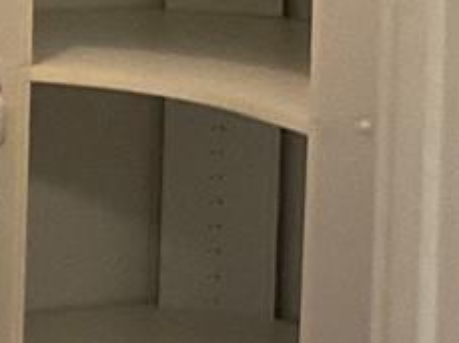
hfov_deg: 9.7
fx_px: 2688
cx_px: 130
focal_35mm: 203
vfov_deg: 7.2
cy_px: -80
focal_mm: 3
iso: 200
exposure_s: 1/60
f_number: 1.8
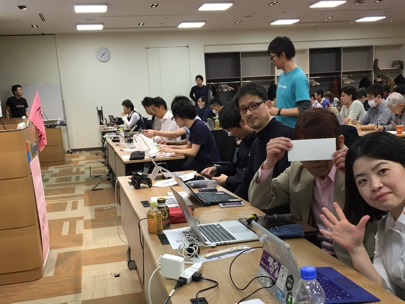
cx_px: 211
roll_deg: +2.9
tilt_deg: -13.4
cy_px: 209
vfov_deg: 33.9
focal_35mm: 42
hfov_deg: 44.8
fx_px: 491
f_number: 2.2
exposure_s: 1/30
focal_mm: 4.15
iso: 80
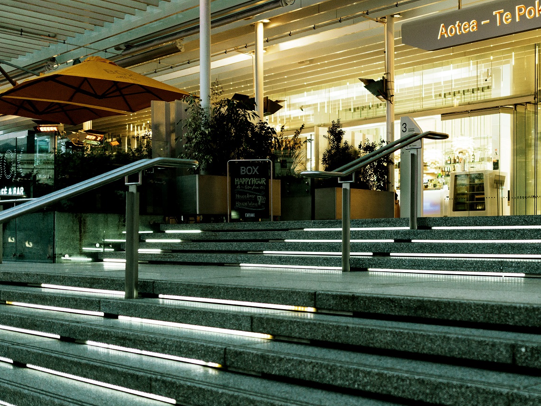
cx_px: 451
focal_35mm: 47
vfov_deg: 30.9
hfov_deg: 38.5
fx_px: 734
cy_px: 190
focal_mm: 28
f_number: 2
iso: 640
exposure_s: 1/125
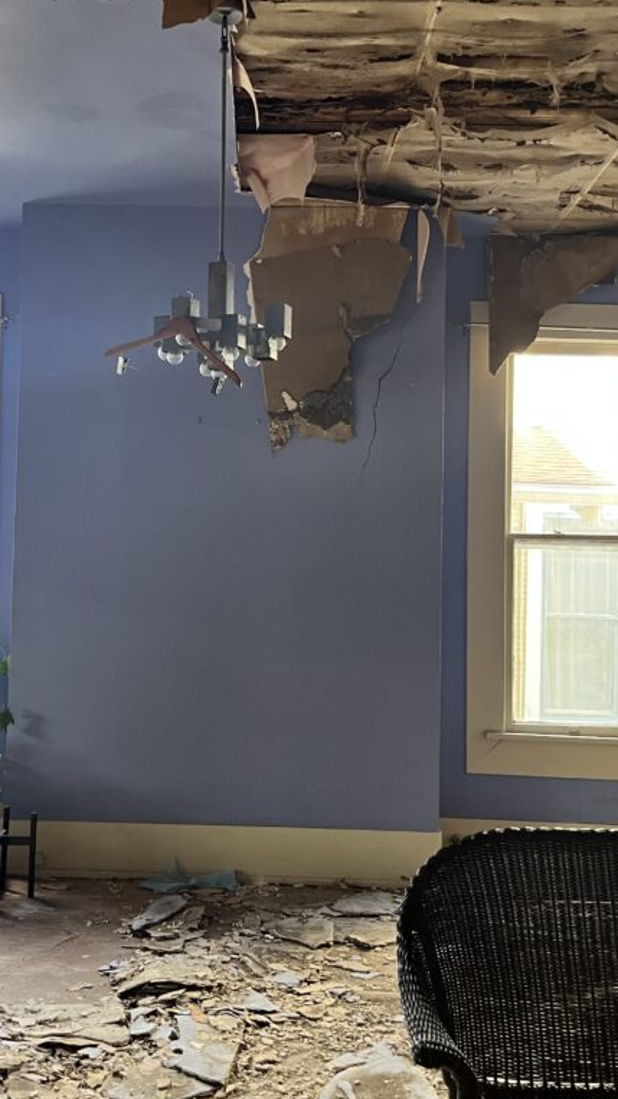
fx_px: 1107
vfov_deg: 52.8
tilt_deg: +1.5
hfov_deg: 31.0
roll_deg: -0.2
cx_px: 220
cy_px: 552
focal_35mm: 38
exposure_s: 1/83
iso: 125
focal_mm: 5.1
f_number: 1.6
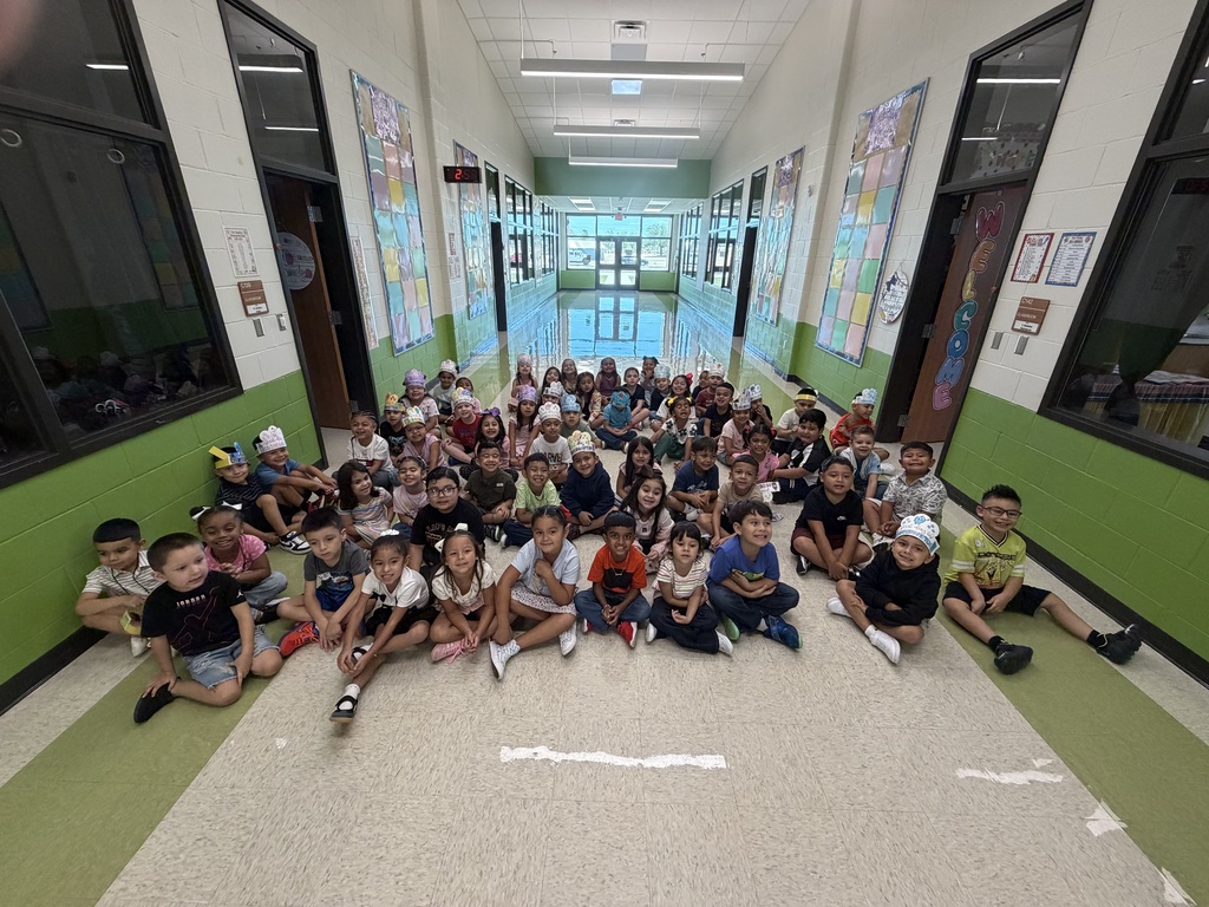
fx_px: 489
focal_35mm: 14
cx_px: 604
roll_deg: -1.5
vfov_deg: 85.7
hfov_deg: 102.1
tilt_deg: -23.0
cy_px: 454
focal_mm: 2.22
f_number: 2.2
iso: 320
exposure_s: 1/120
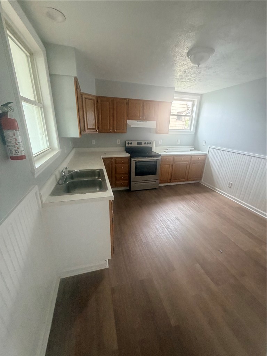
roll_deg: -1.2
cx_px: 134
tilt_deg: -18.8
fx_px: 144
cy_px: 178
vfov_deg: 102.1
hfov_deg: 85.7
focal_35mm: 14
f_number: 2.2
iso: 320
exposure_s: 1/67
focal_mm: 2.22
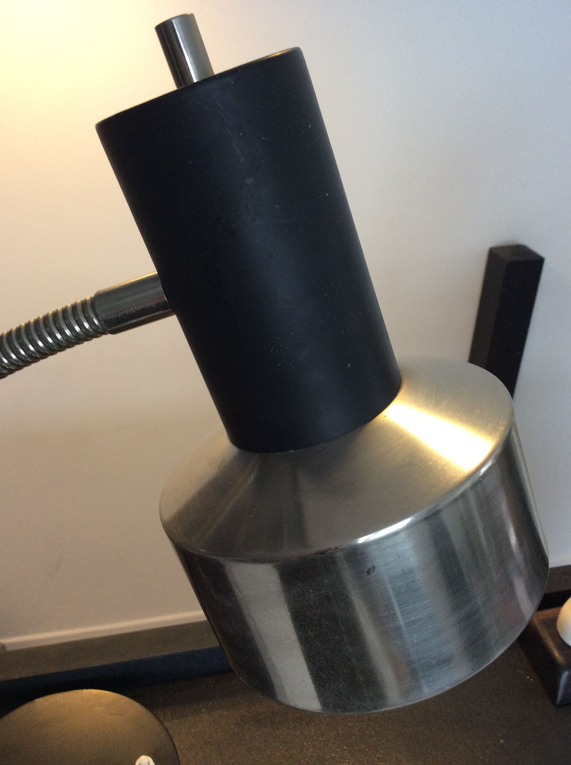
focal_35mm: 32
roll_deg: -1.3
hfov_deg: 44.1
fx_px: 706
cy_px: 382
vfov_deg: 56.9
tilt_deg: -29.3
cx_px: 286
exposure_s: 1/25
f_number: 2.4
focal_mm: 3.3
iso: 100
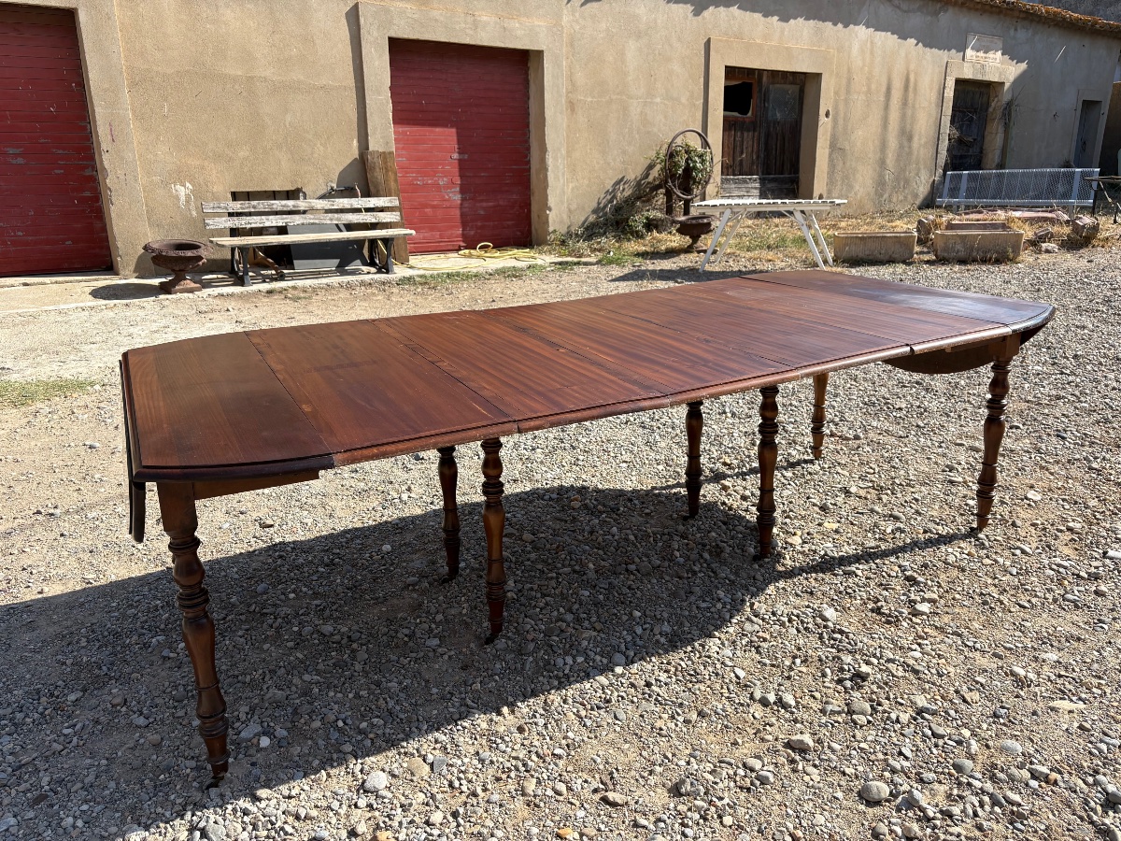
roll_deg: +1.1
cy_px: 420
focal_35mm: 26
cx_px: 560
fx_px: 842
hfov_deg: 67.3
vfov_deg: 53.1
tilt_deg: -15.7
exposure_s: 1/2075
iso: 50
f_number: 1.6
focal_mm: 5.96
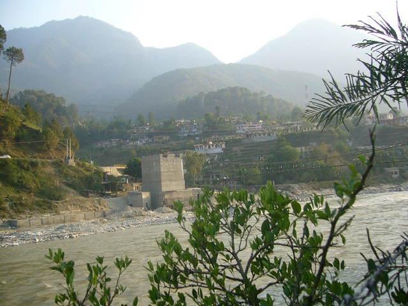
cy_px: 153
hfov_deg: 52.6
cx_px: 204
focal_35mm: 35
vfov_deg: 40.7
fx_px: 413
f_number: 2.8
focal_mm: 5.8
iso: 80
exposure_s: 1/250
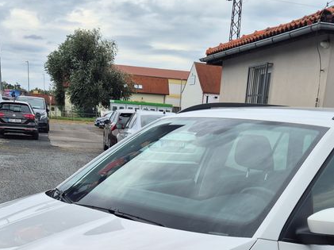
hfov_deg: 34.4
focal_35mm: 56
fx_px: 540
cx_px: 175
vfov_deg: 23.9
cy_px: 295
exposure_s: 1/888
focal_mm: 5.4
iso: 25
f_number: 1.8
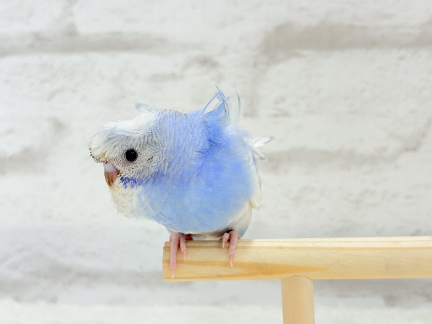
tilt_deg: -0.9
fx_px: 649
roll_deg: +1.2
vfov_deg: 28.0
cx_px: 216
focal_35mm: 52
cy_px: 162
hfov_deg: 36.8
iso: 32
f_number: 1.6
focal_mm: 5.96
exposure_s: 1/50
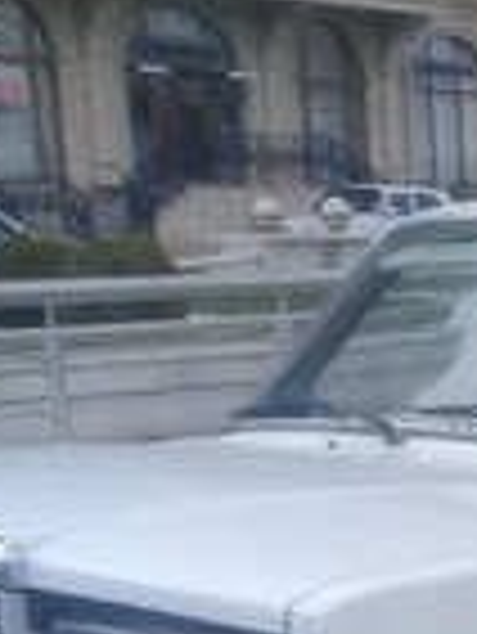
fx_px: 2000
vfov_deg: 17.1
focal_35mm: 109
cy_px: 791
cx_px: 806
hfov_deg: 12.6
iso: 50
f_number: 2.2
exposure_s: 1/984
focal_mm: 3.3
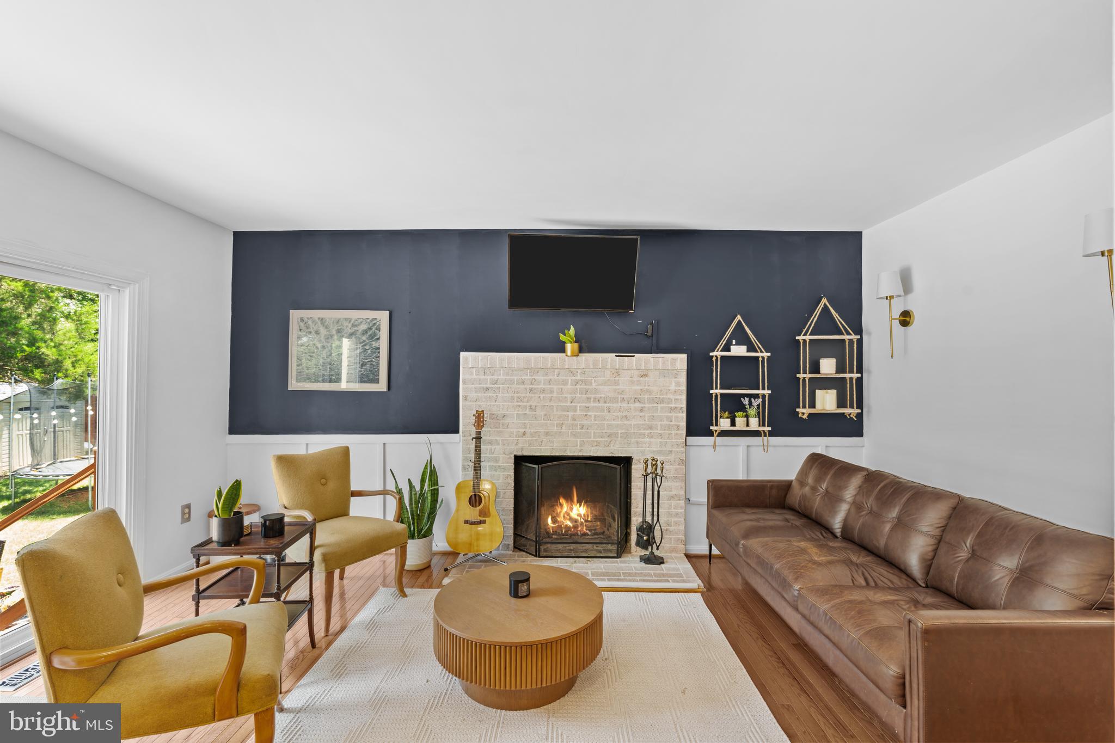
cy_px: 372
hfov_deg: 96.7
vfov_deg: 73.7
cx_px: 558
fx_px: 495
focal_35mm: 16
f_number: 9
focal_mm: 16
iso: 100
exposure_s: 6
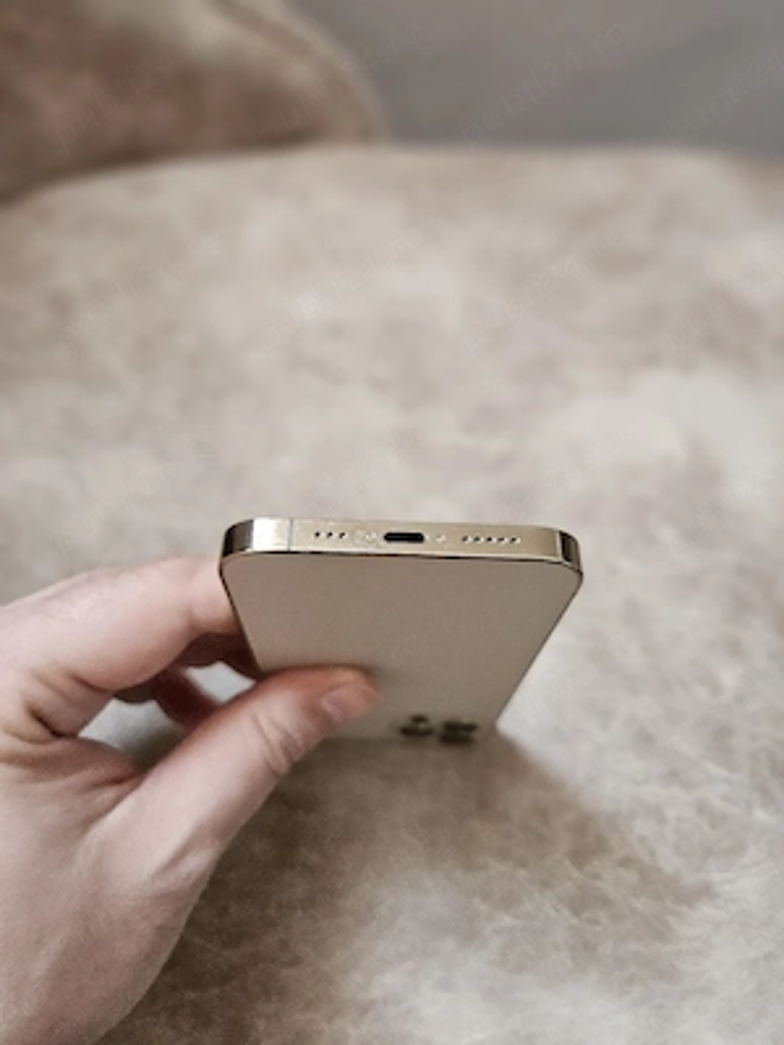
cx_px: 392
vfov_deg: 73.9
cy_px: 522
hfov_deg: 58.9
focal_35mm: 23
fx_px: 695
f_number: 1.8
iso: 640
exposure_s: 1/204
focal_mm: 5.4
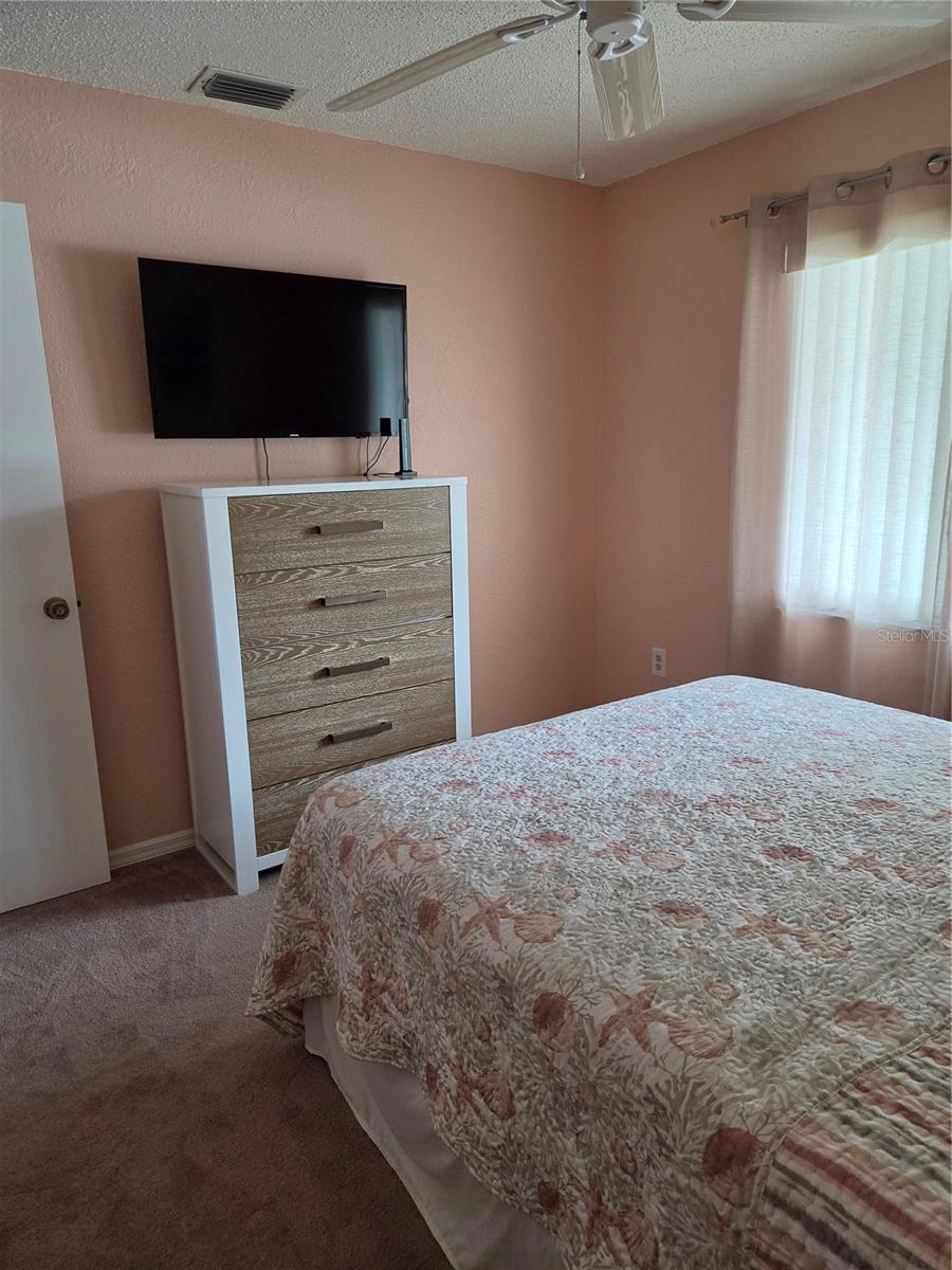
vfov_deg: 73.9
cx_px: 476
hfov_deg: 58.9
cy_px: 635
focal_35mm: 23
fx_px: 843
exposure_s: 1/120
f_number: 1.8
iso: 400
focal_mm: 5.4
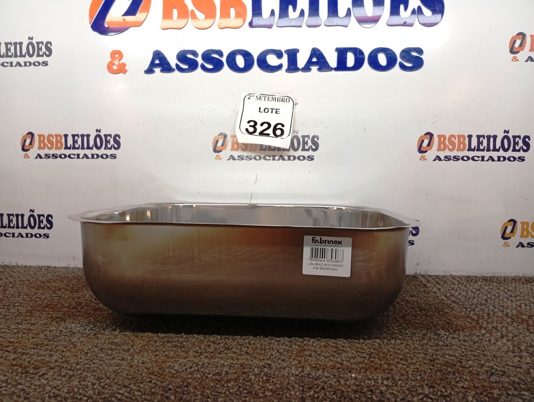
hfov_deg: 65.2
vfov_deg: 51.5
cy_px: 201
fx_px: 417
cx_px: 267
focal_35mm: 27
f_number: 1.8
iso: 358
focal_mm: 3.98
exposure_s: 1/30
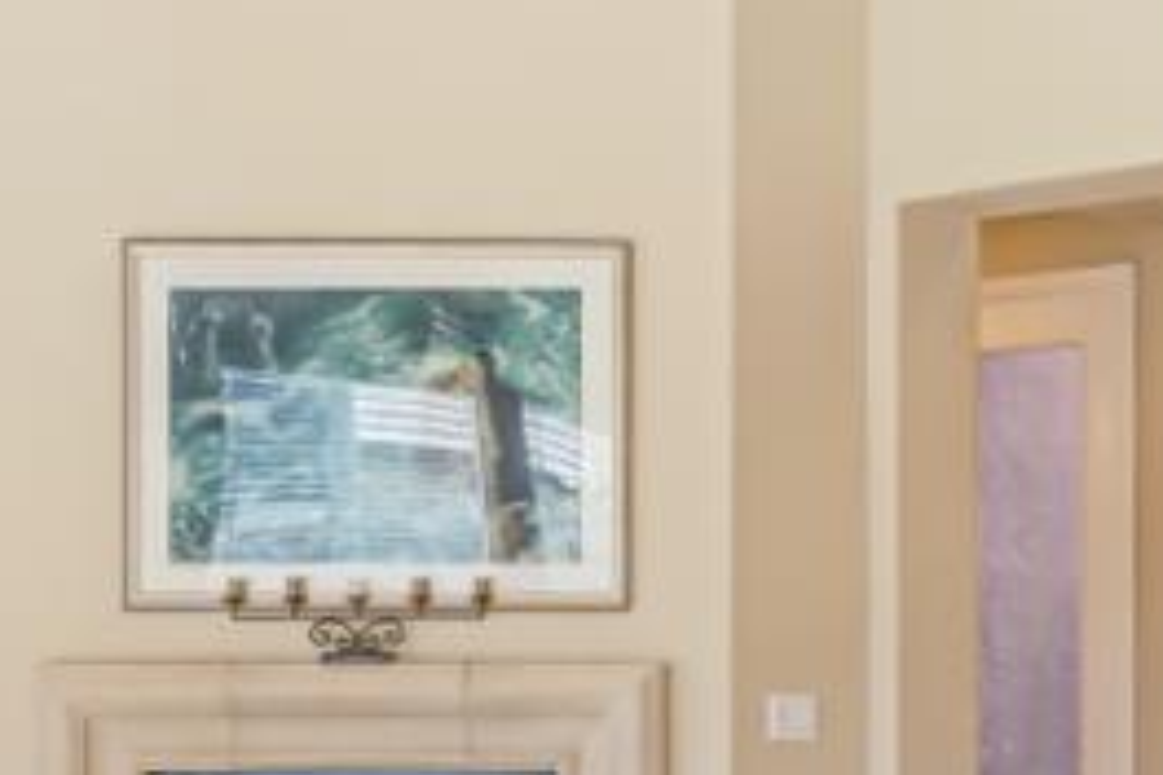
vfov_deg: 14.4
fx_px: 3031
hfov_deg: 21.5
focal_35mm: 94
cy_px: 771
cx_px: 868
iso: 400
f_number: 9
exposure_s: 1/160
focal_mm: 11
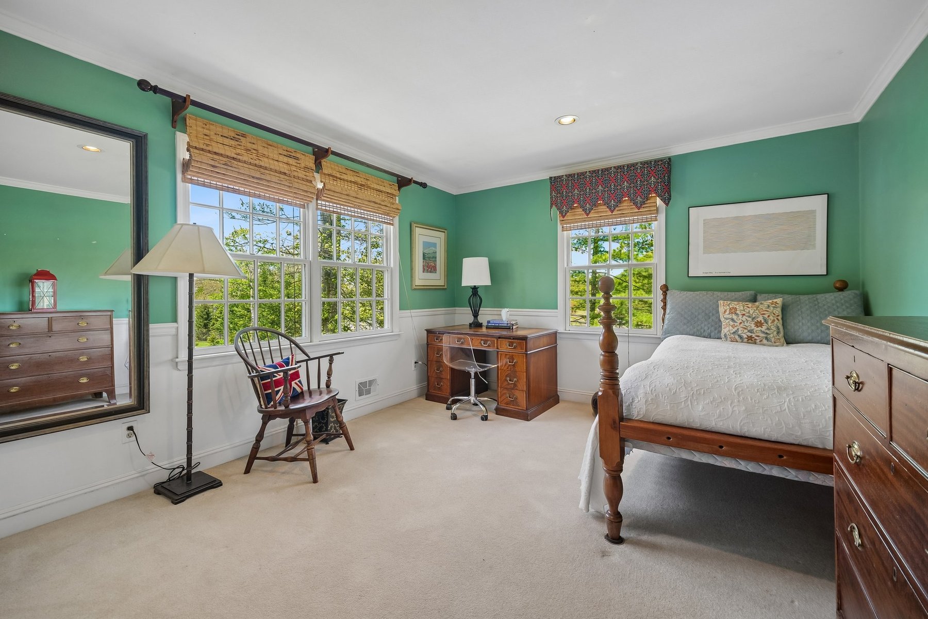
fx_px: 619
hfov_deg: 73.7
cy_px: 310
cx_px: 464
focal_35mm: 24
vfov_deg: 53.1
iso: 640
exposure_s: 1/40
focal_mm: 24
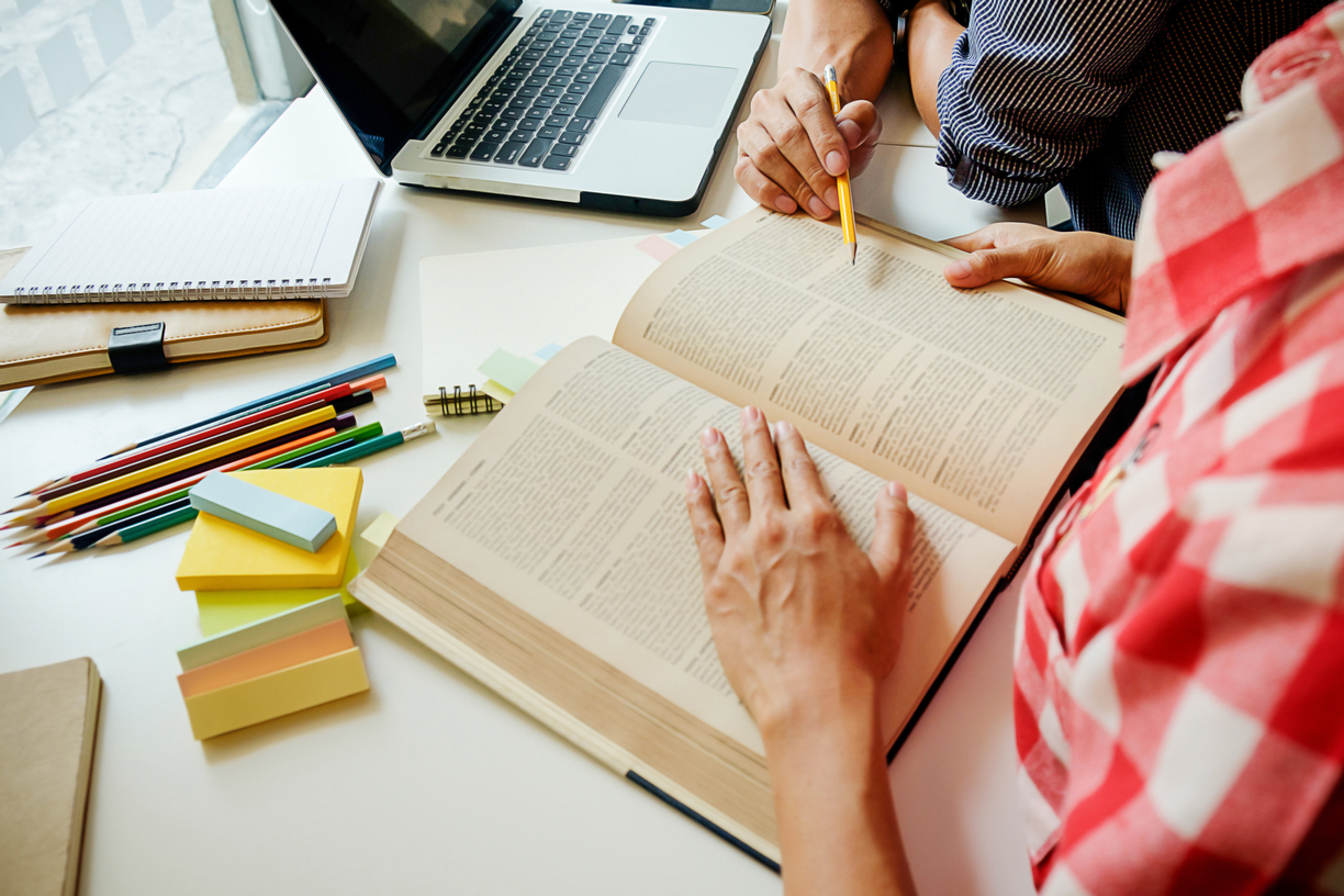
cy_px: 448
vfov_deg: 42.3
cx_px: 672
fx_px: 1157
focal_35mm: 31
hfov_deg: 60.3
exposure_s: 1/125
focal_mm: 20.5
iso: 640
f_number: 5
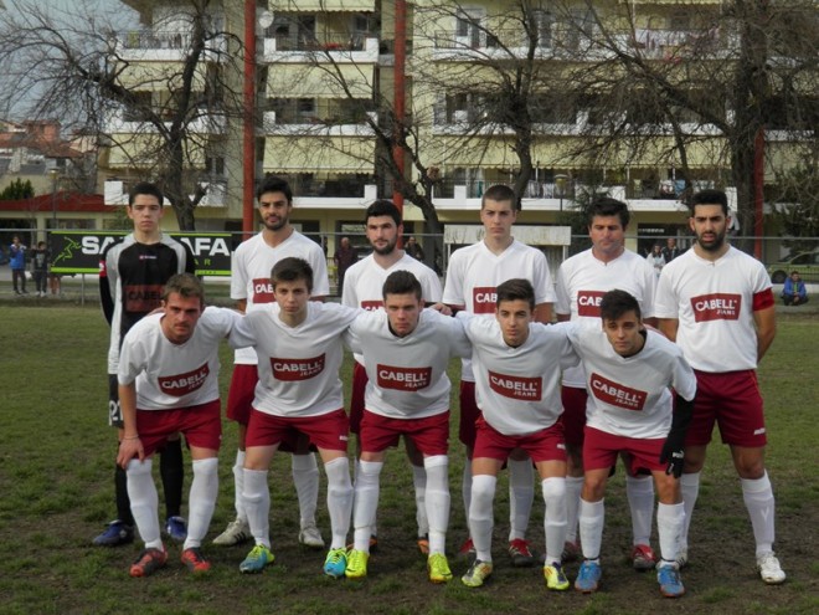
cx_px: 410
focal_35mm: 62
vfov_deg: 23.7
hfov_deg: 31.2
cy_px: 308
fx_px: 1467
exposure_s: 1/160
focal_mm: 11.2
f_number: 6
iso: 50
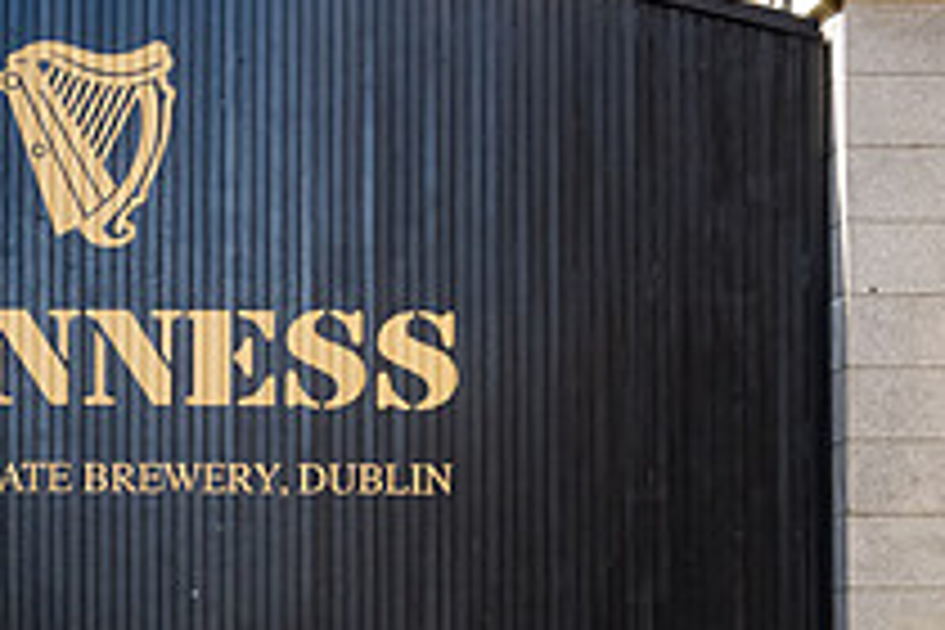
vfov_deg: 11.4
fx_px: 3124
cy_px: 574
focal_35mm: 119
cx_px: 72
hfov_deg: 16.9
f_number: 9
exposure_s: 1/40
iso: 250
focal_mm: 15.9
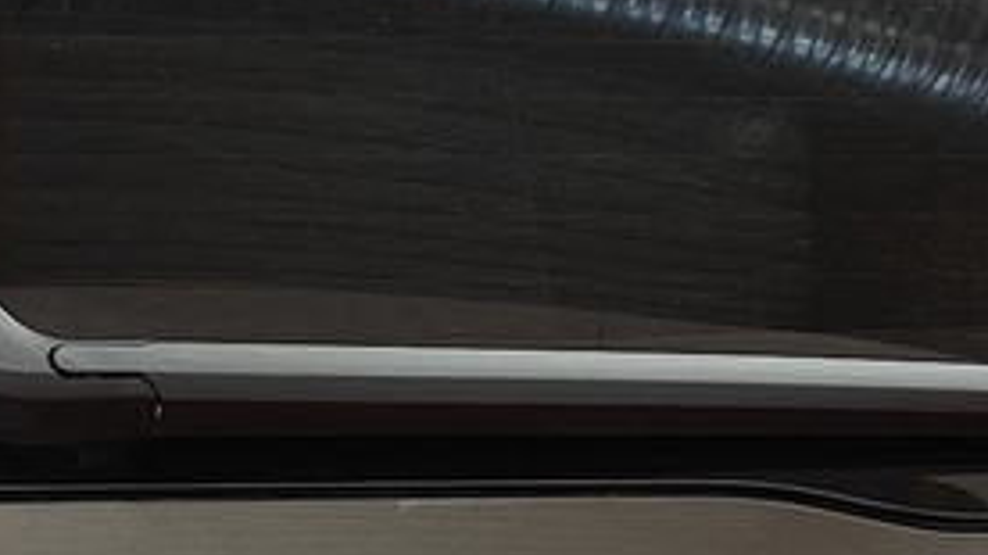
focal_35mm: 165
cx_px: -36
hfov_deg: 12.9
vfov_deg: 7.2
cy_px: 970
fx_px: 4321
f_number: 1.8
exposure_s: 1/50
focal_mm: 5.59
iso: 80
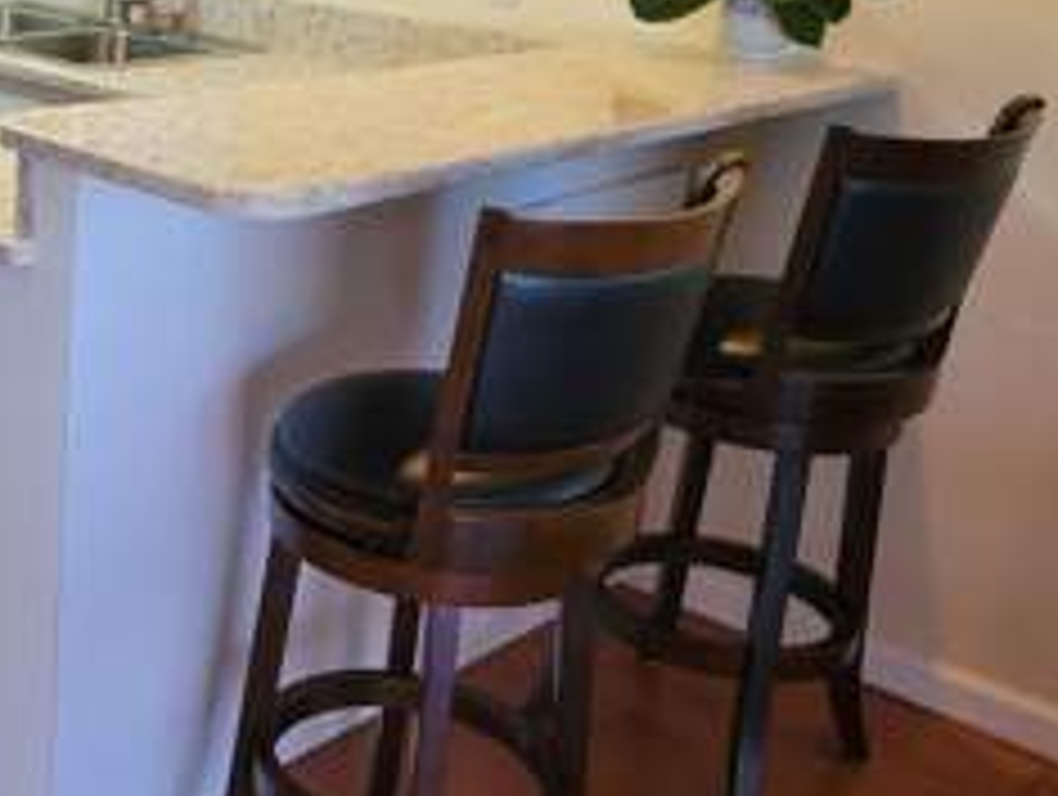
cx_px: 59
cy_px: 324
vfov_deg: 27.5
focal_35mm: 53
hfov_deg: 33.7
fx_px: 1622
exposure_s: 1/120
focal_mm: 5.4
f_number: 1.8
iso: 320
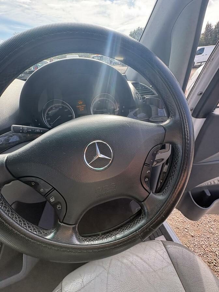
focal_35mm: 14
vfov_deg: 102.1
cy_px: 146
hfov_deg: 85.7
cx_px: 110
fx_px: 118
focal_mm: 2.22
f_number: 2.2
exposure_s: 1/165
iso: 64
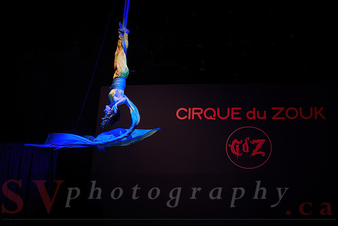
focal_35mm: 44
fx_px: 410
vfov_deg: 30.7
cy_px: 125
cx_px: 189
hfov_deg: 44.7
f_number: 2.8
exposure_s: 1/160
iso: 800
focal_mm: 38
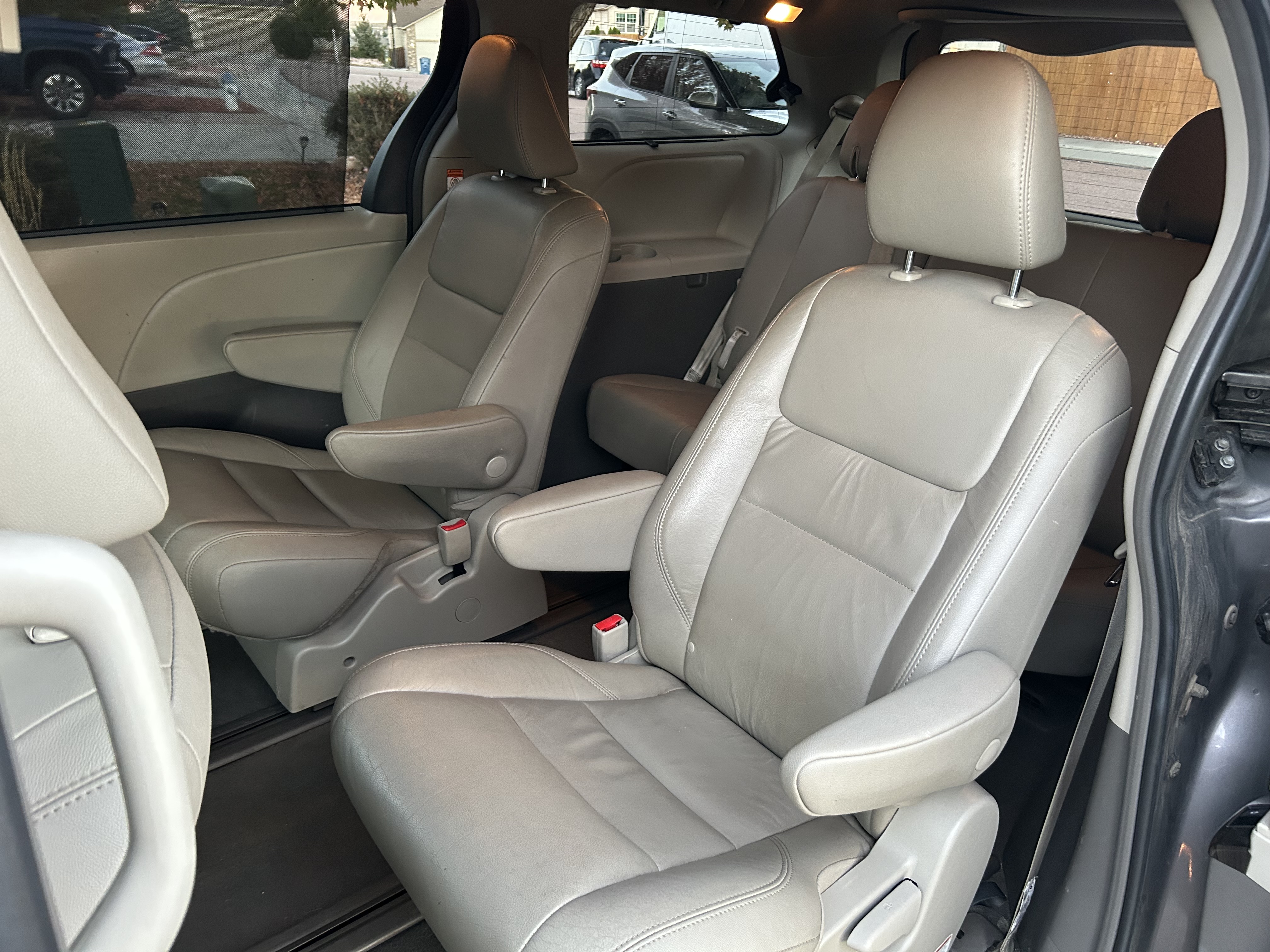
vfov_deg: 53.1
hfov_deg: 67.3
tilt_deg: -24.4
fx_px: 954
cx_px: 635
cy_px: 476
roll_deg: -1.2
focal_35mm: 26
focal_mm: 5.7
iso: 400
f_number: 1.5
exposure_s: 1/60
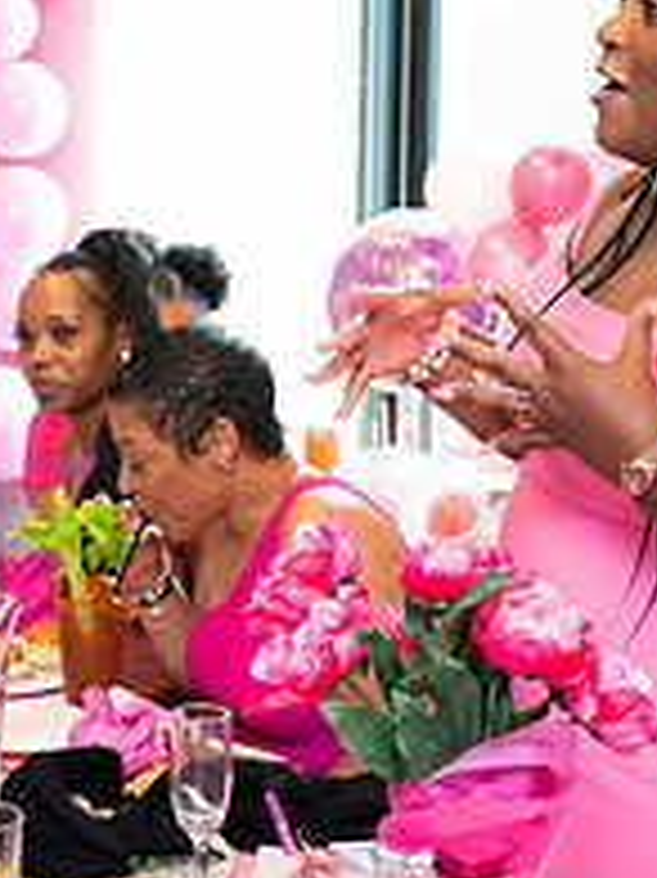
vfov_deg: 18.4
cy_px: 212
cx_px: 162
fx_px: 2685
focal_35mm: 106
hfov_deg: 13.9
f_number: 4
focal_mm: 37
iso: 1600
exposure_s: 1/200
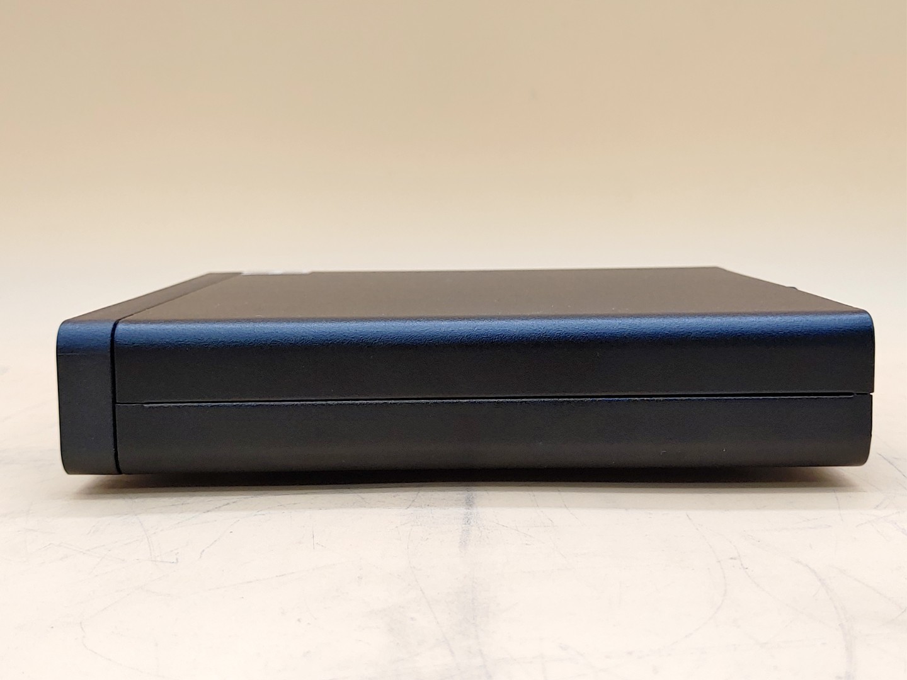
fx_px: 1205
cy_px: 340
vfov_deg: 31.5
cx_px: 454
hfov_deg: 41.2
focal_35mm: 46
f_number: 1.8
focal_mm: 4.36
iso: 50
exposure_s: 1/79
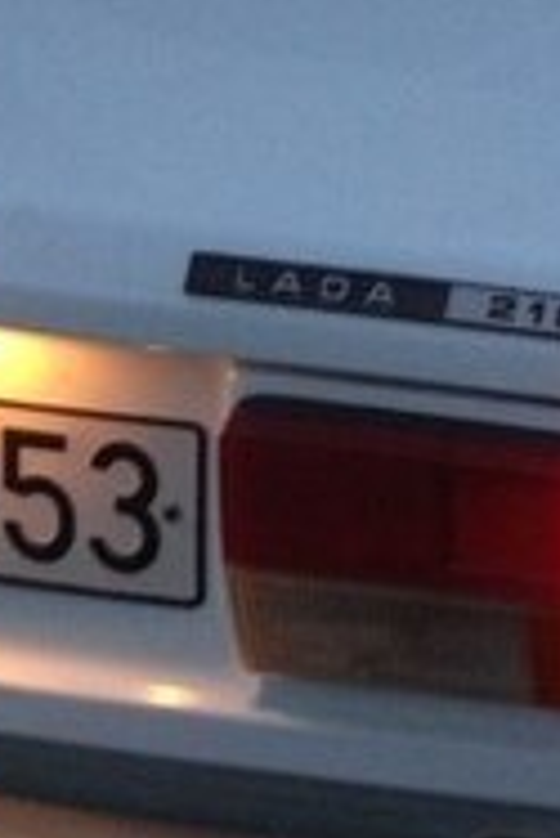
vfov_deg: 16.8
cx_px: 1124
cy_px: 208
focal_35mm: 121
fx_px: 2818
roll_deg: -3.5
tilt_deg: -11.9
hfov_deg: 10.4
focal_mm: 4.12
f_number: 2.4
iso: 160
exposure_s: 1/20
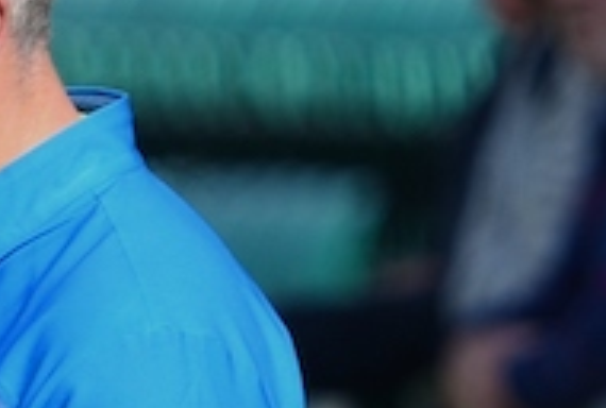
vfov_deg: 0.9
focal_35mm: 1512
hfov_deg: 1.4
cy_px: 371
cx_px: -108
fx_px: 25533
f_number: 4
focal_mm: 300
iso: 100
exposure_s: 1/800
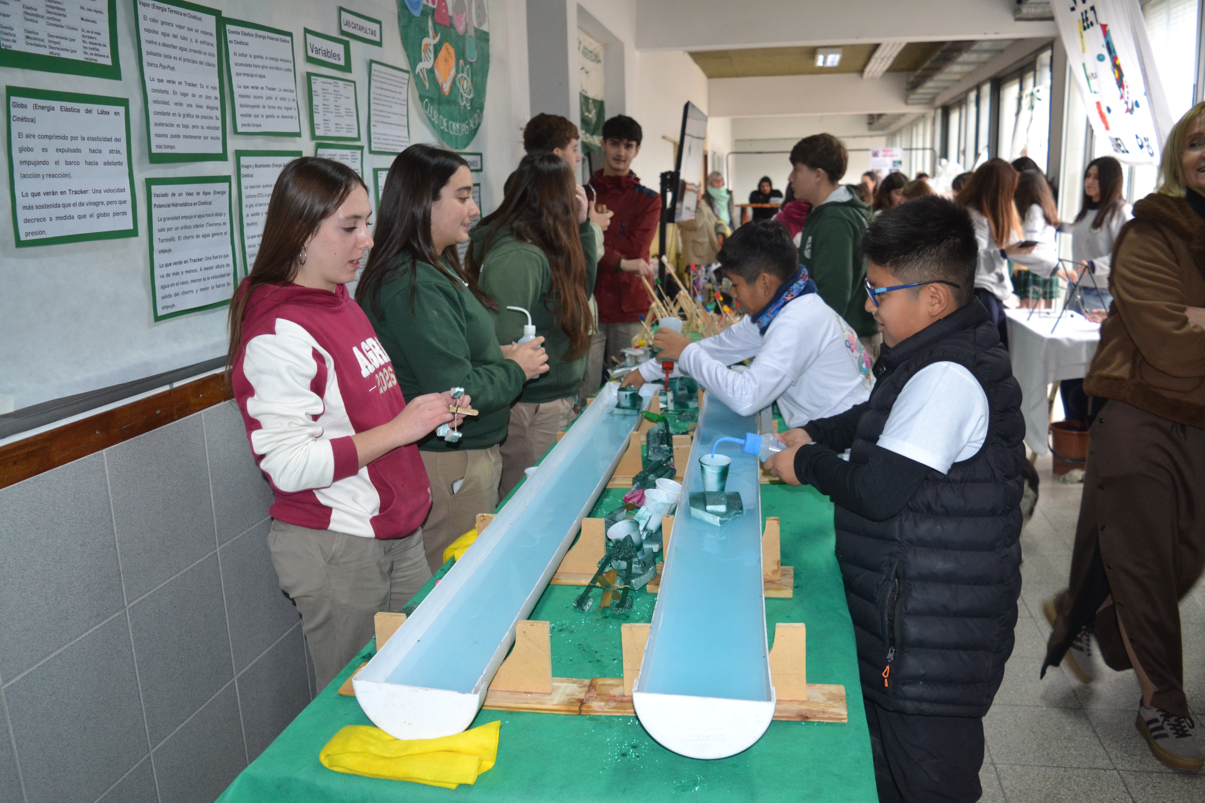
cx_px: 602
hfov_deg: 67.4
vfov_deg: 47.9
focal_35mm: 27
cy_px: 402
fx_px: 904
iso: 1000
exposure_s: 1/60
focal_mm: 18
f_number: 3.5
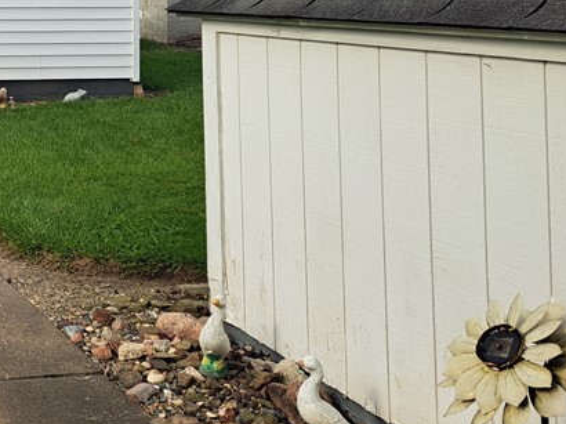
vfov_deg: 23.1
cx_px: -113
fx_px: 980
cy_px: -25
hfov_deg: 28.1
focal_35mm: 60
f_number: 1.8
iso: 50
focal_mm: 5.23
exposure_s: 1/874
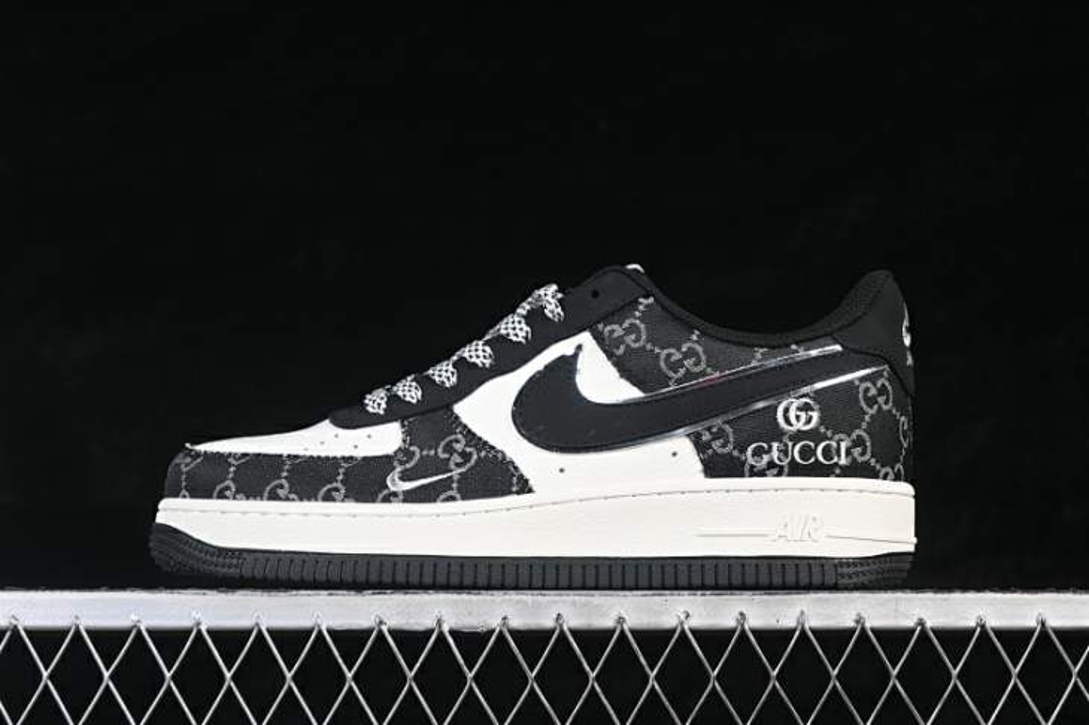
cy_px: 362
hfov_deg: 27.0
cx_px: 544
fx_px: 2268
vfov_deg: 18.2
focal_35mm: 75
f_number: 6.3
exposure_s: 1/60
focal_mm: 50
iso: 160
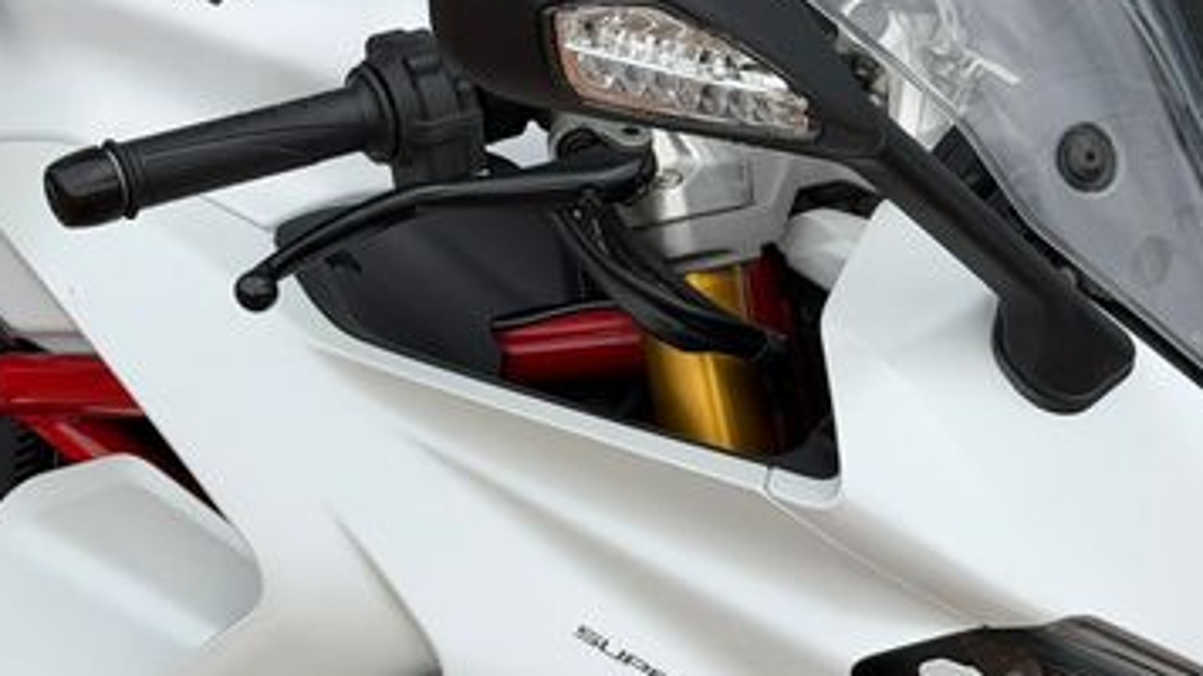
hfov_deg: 22.6
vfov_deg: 12.8
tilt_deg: -25.2
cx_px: 740
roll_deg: -0.1
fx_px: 2998
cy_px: 470
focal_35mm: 94
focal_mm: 6.76
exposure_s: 1/3704
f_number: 1.78
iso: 64
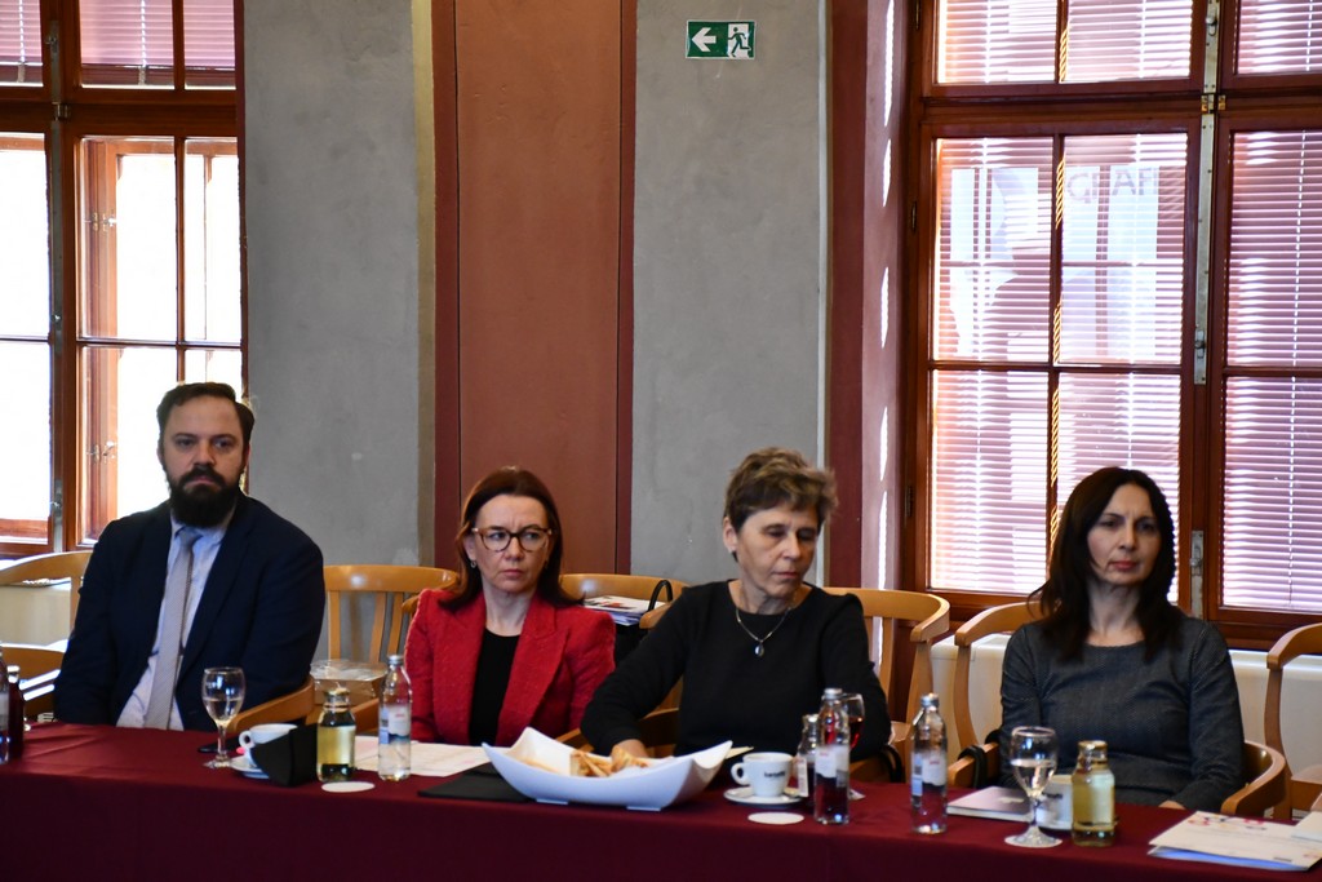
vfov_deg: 16.3
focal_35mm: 84
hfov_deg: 24.2
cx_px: 661
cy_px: 441
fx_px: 3085
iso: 3200
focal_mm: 56
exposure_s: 1/125
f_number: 4.8
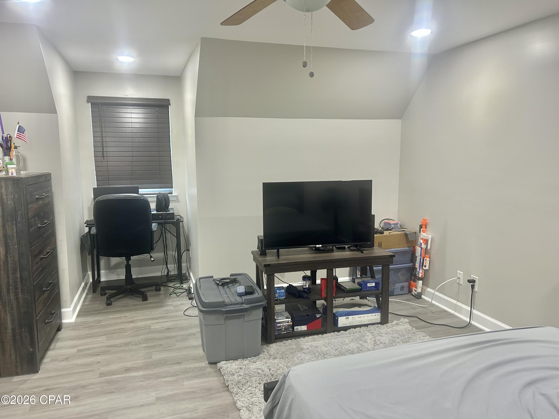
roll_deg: +0.8
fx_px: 420
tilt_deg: -6.5
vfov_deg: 53.1
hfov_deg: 67.3
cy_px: 210
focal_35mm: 26
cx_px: 280
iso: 160
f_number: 1.5
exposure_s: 1/60
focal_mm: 5.7
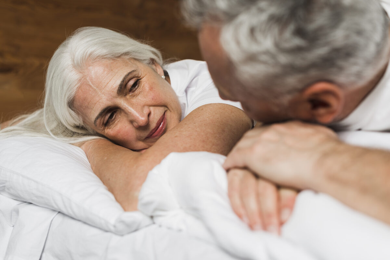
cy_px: 130
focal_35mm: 50
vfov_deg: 27.0
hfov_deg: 39.6
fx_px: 542
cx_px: 195
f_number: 3.2
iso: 100
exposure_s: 1/125
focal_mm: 50
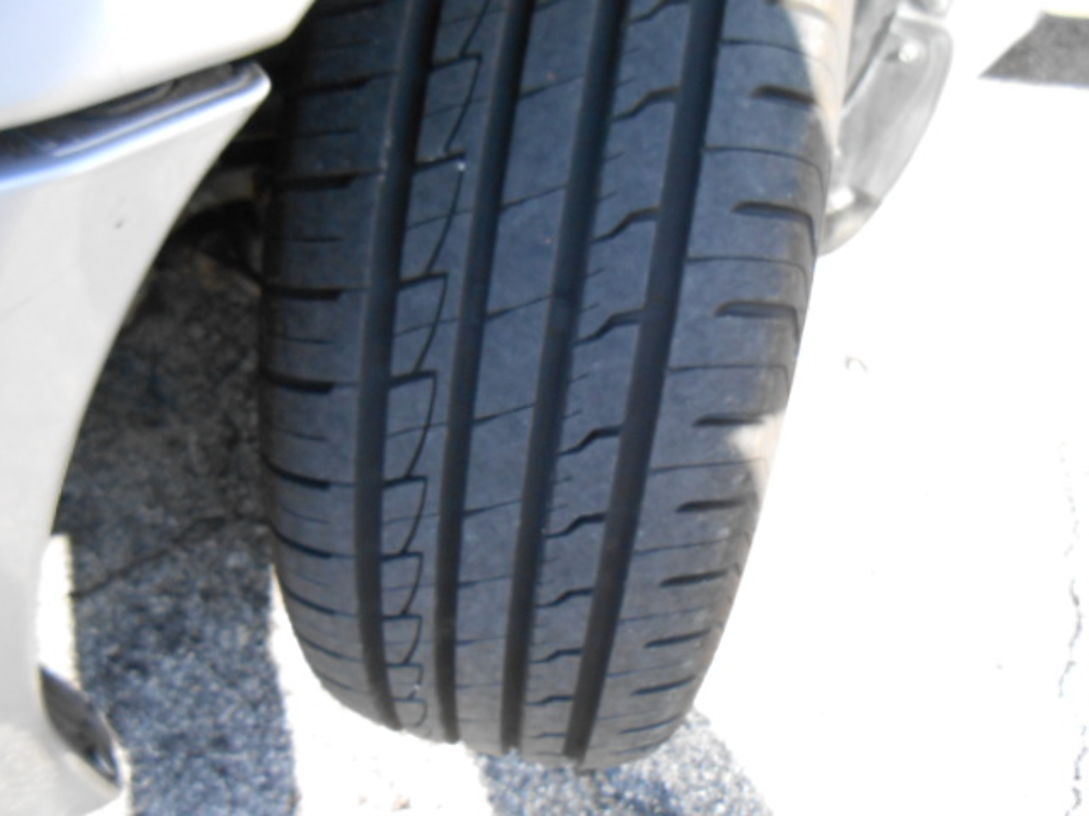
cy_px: 408
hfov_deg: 67.3
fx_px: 818
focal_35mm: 26
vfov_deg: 53.1
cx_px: 544
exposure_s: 1/250
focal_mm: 4.6
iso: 320
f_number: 3.5
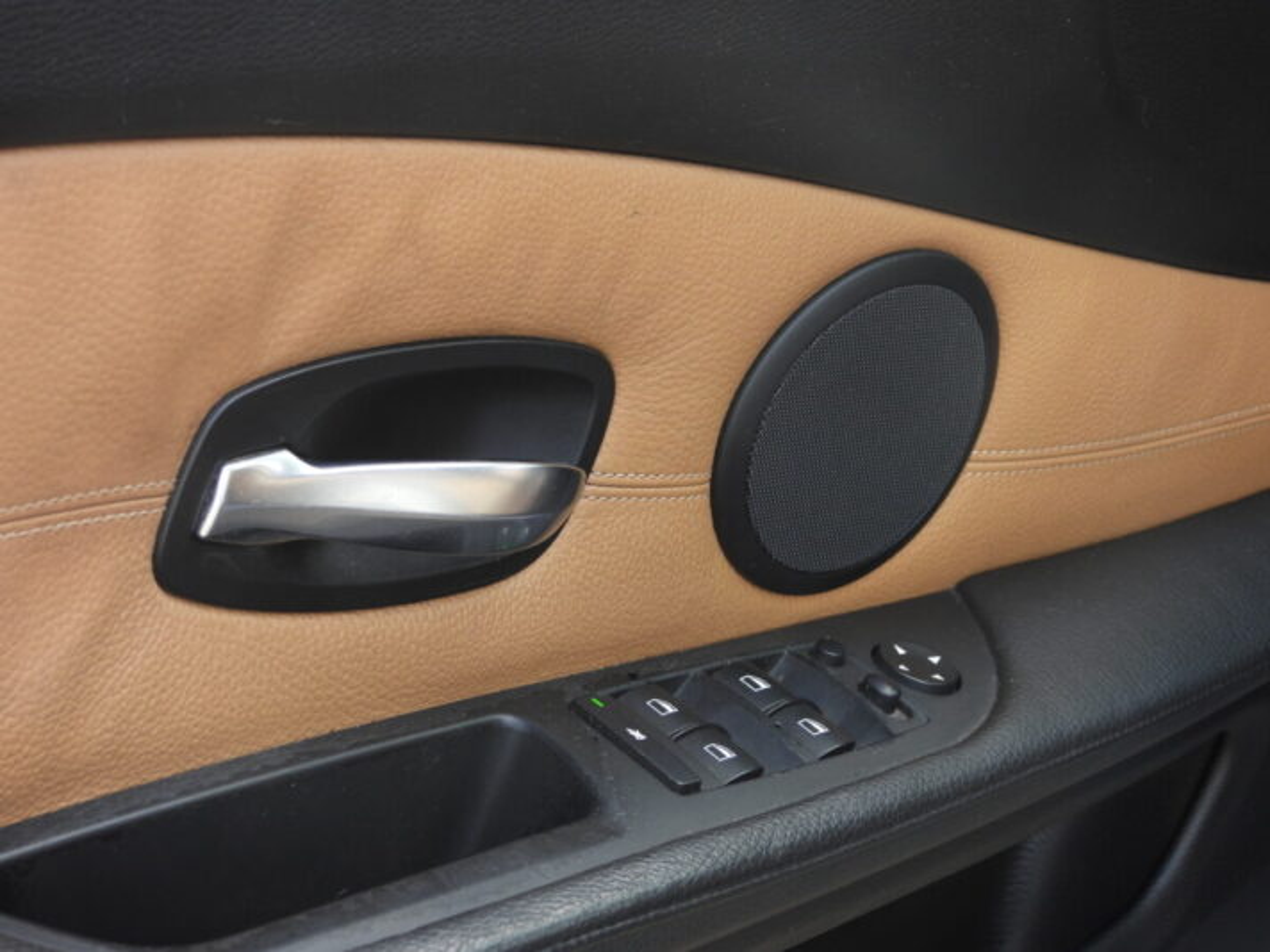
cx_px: 635
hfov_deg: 21.5
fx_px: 3339
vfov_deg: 16.2
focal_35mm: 91
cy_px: 476
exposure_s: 1/60
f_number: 3.5
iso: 110
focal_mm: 16.3
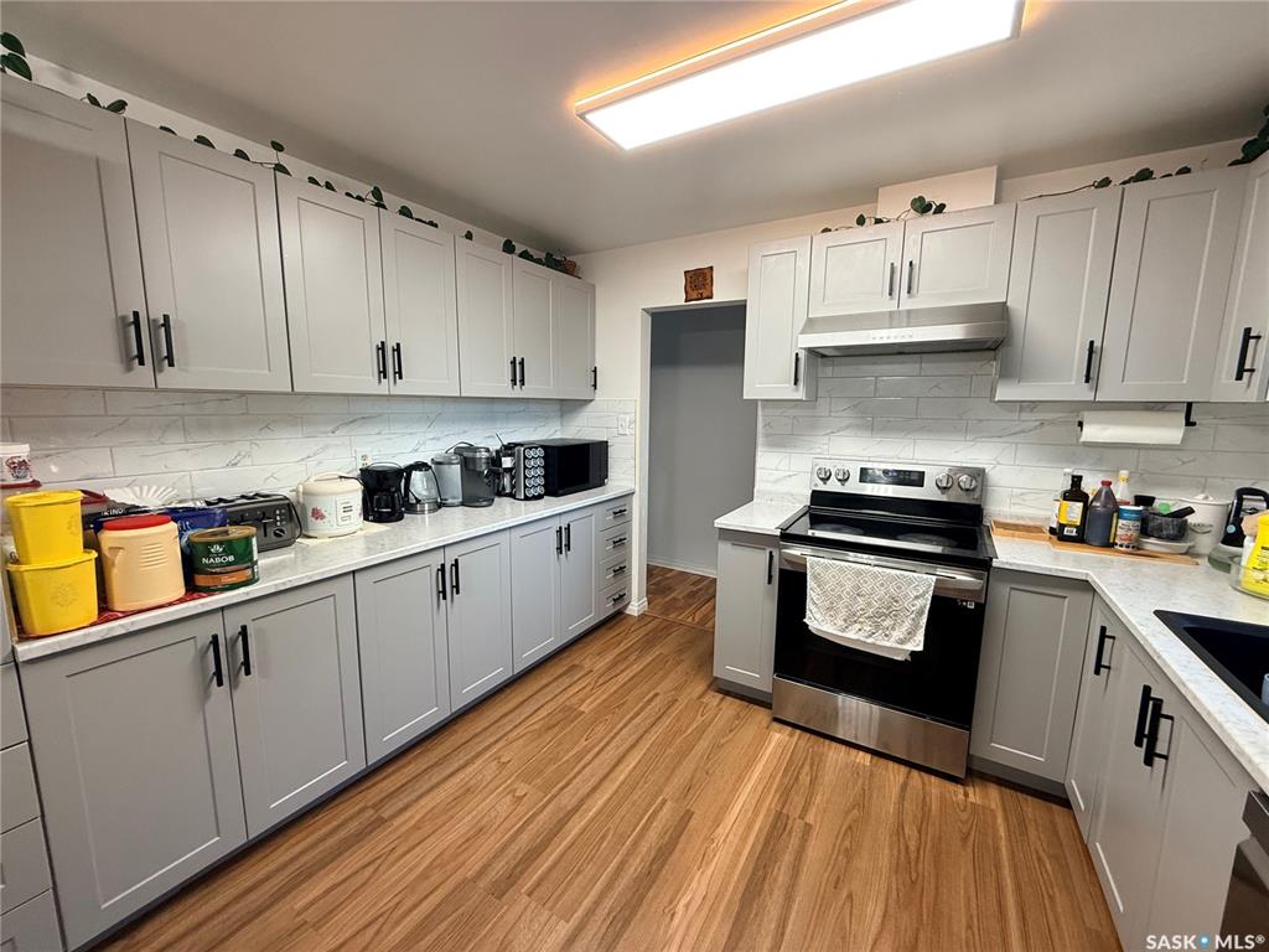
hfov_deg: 102.1
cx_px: 634
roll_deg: -0.5
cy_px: 476
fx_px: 513
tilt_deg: -7.2
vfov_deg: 85.7
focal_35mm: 14
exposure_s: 1/60
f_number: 2.2
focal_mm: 2.22
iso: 200
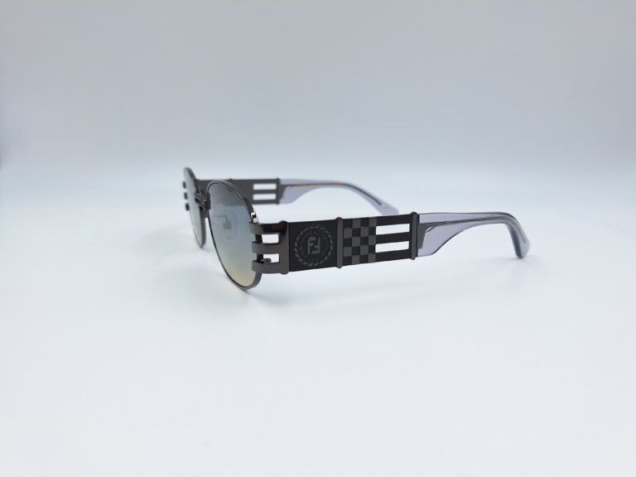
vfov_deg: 58.9
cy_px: 238
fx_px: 423
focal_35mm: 23
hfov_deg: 73.9
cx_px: 318
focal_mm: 5.54
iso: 40
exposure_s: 1/174
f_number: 1.8
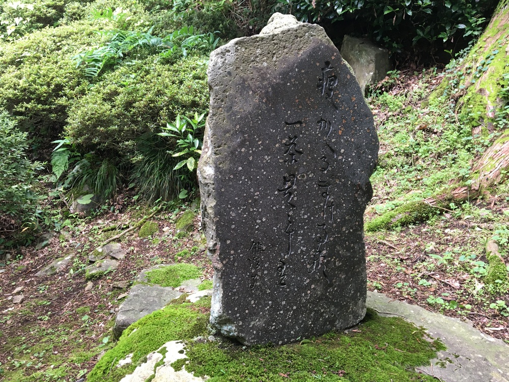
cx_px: 254
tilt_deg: -4.5
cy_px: 191
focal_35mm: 29
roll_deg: -0.3
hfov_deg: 61.7
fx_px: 426
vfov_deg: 48.2
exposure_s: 1/30
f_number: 2.2
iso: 25
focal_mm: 4.15
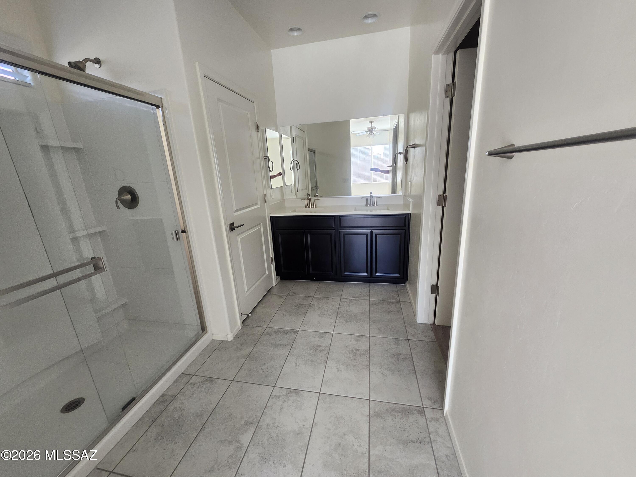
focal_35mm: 13
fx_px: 239
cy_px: 238
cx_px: 318
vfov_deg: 89.9
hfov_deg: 106.2
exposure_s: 1/60
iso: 125
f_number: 2.2
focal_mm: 1.74
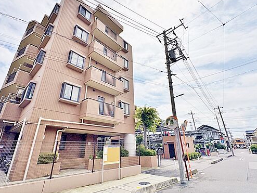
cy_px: 95
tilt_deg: +22.6
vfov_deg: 74.8
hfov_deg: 91.0
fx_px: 126
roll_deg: +1.0
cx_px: 126
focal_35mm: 17
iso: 50
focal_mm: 2.22
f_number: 2.2
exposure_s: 1/6667
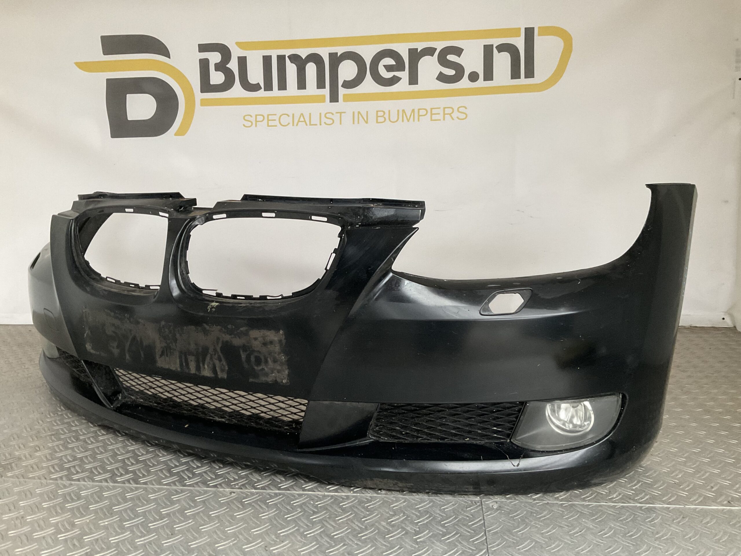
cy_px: 278
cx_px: 370
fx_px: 621
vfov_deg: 48.2
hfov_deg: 61.7
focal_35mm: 29
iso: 250
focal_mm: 3
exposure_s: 1/60
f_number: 1.8
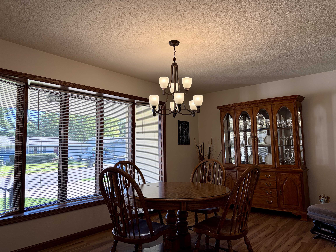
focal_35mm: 26
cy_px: 126
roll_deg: +1.6
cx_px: 168
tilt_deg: +4.9
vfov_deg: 53.1
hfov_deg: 67.3
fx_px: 252
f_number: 1.6
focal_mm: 5.96
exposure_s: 1/172
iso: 50
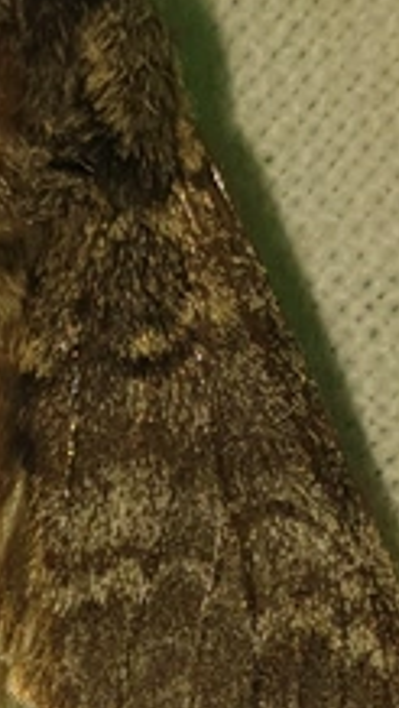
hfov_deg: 14.1
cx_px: -91
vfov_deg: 25.6
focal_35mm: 83
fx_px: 1558
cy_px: 299
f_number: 2.4
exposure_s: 1/1905
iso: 50
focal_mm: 4.3
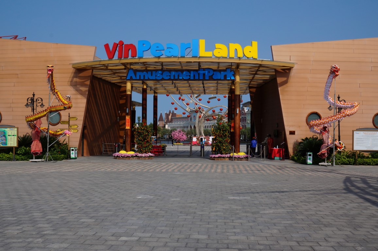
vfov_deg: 29.8
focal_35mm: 45
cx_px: 189
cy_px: 126
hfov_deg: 43.6
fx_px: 472
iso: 200
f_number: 16
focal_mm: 30
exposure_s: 1/320
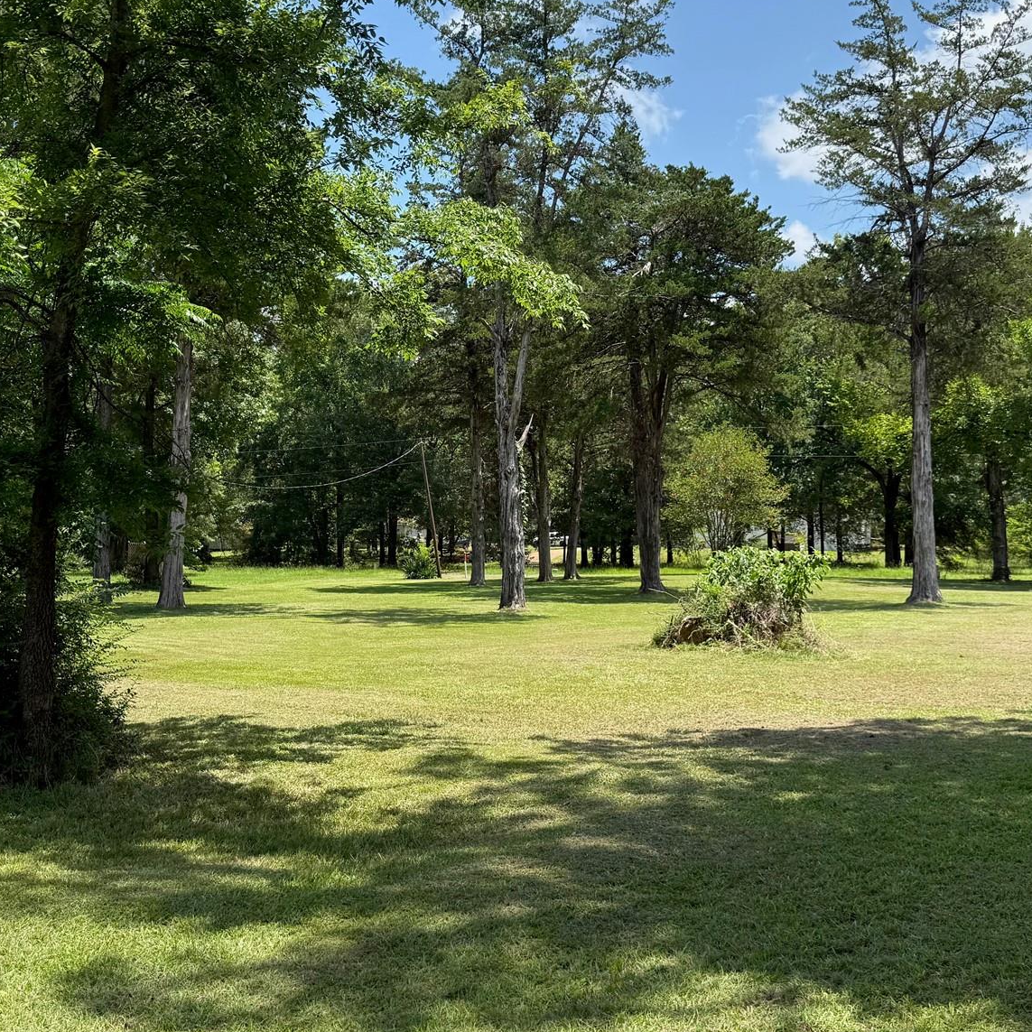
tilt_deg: +0.2
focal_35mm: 38
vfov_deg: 43.9
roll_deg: -0.7
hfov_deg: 43.8
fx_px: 1282
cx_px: 494
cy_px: 507
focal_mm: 6.76
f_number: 1.78
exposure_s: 1/2000
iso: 80
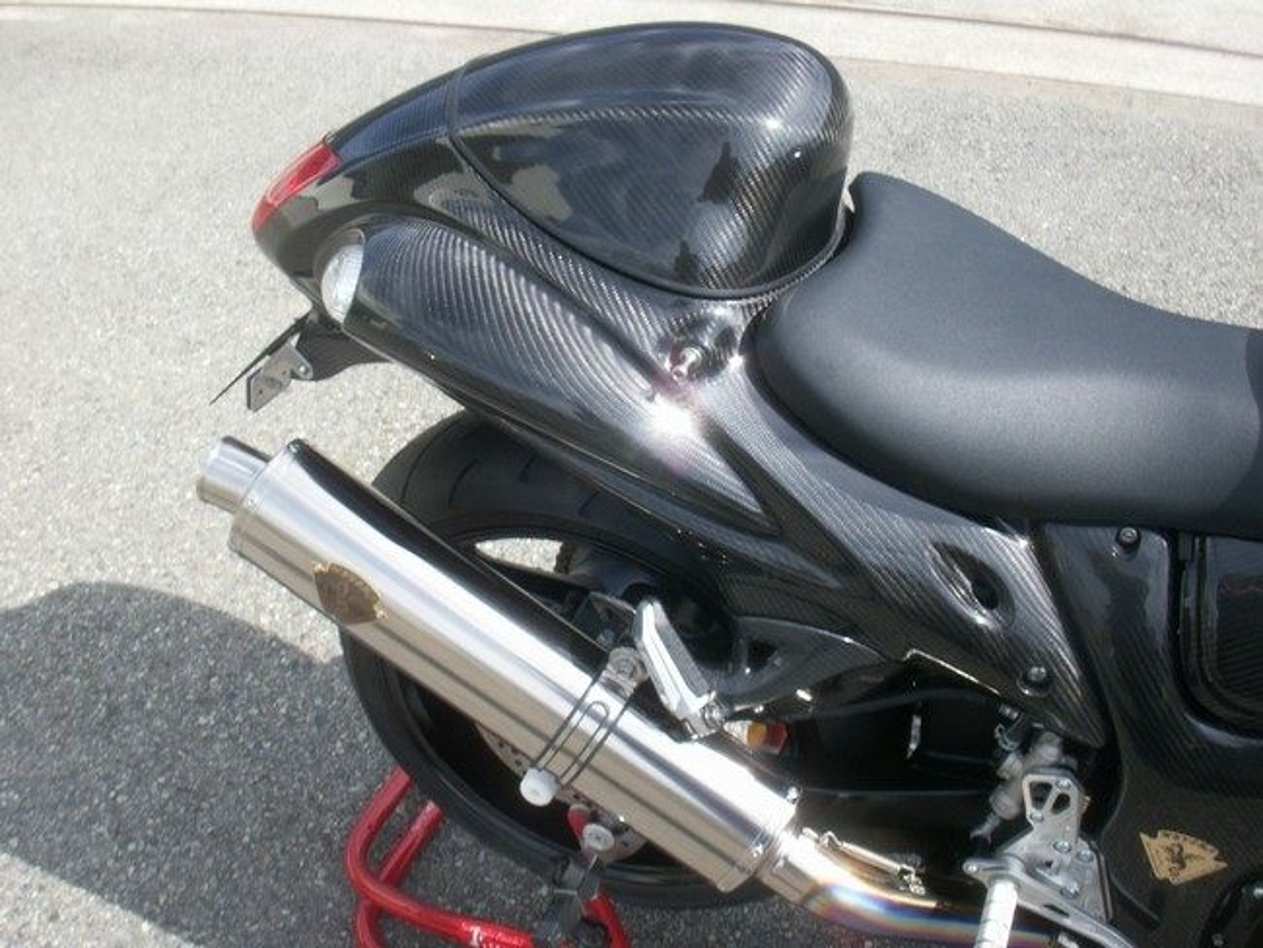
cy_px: 474
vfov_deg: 38.7
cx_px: 632
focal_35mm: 37
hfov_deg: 50.1
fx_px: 1350
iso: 50
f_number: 7.1
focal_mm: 7.7
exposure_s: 1/125
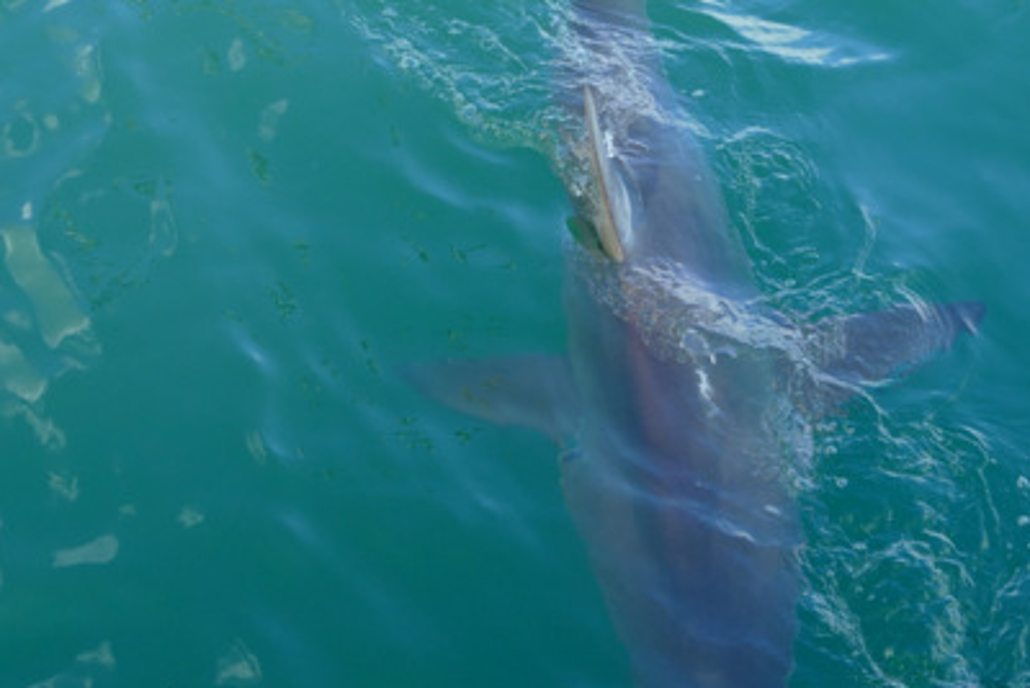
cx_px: 767
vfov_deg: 25.0
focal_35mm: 54
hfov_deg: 36.1
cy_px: 263
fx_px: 1545
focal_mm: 13.16
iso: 125
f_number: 3.1
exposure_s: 1/320
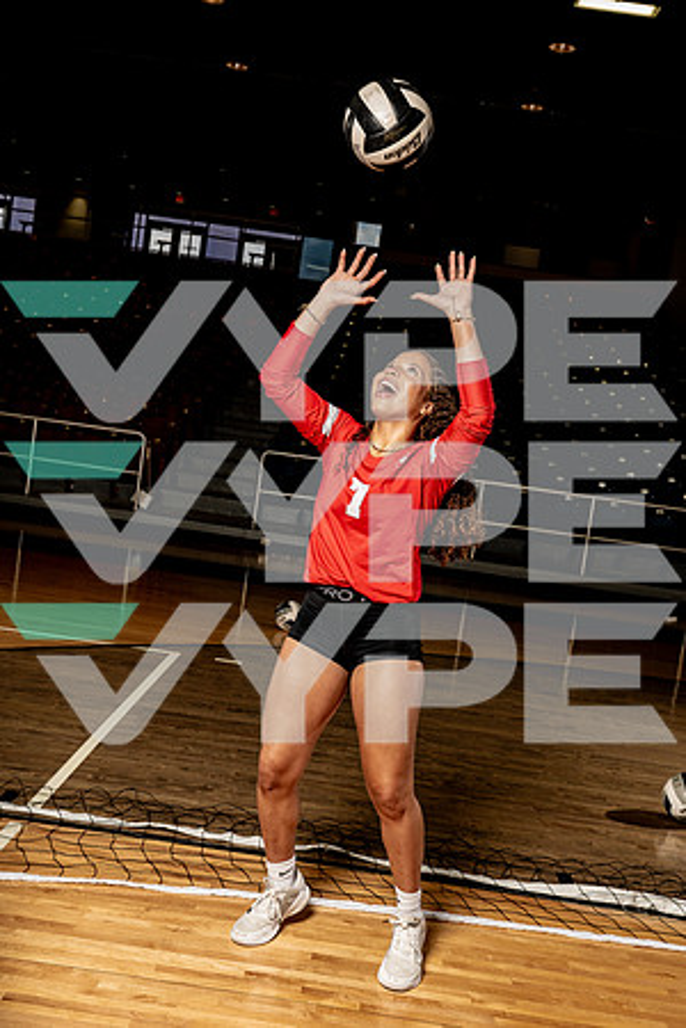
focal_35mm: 38
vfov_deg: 50.7
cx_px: 343
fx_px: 1086
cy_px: 514
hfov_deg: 35.1
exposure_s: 1/250
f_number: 8
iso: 640
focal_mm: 38
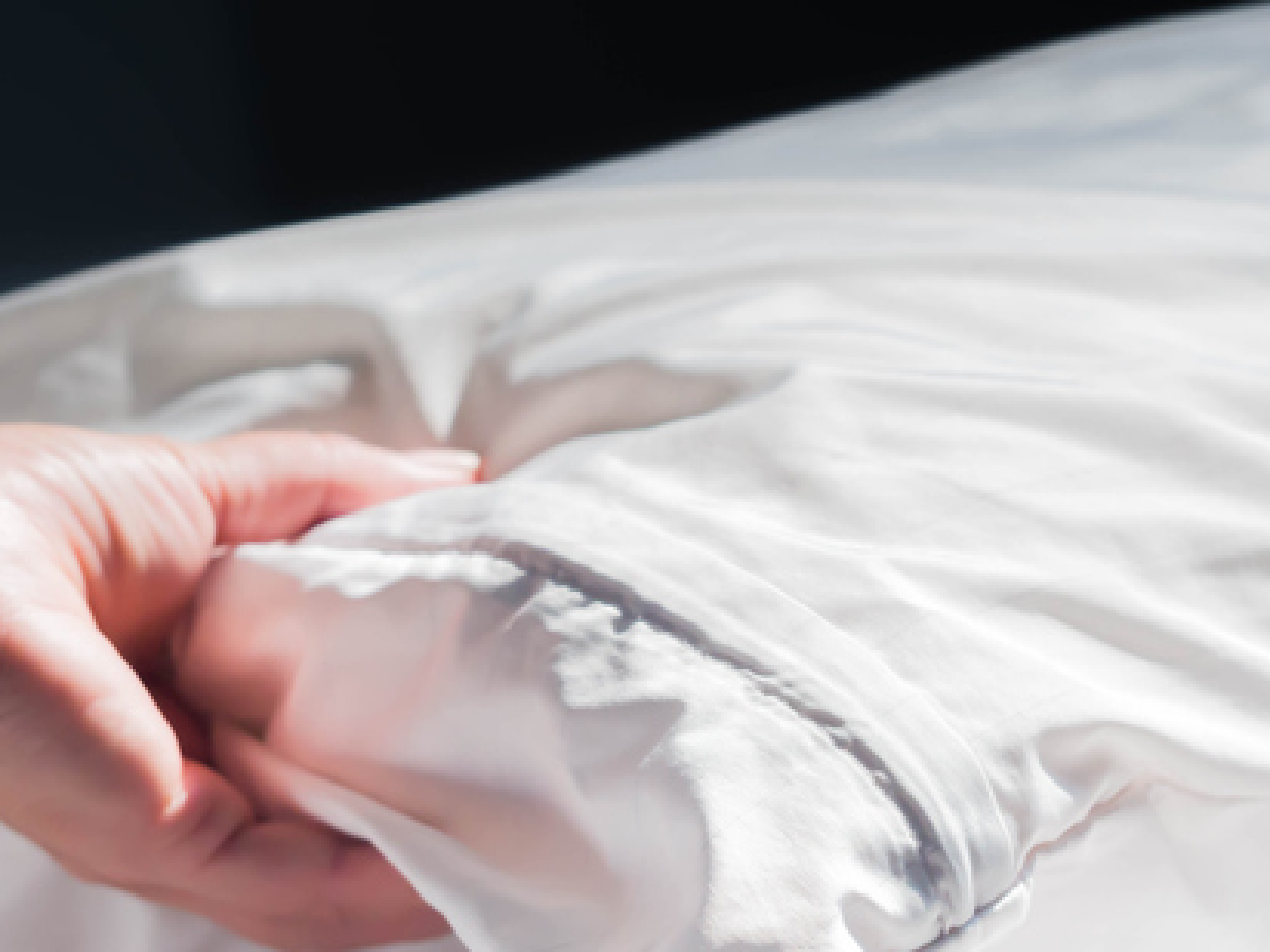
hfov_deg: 9.9
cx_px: 812
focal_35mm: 199
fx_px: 7301
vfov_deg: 7.5
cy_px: 665
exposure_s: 1/4000
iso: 200
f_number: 2.8
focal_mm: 60
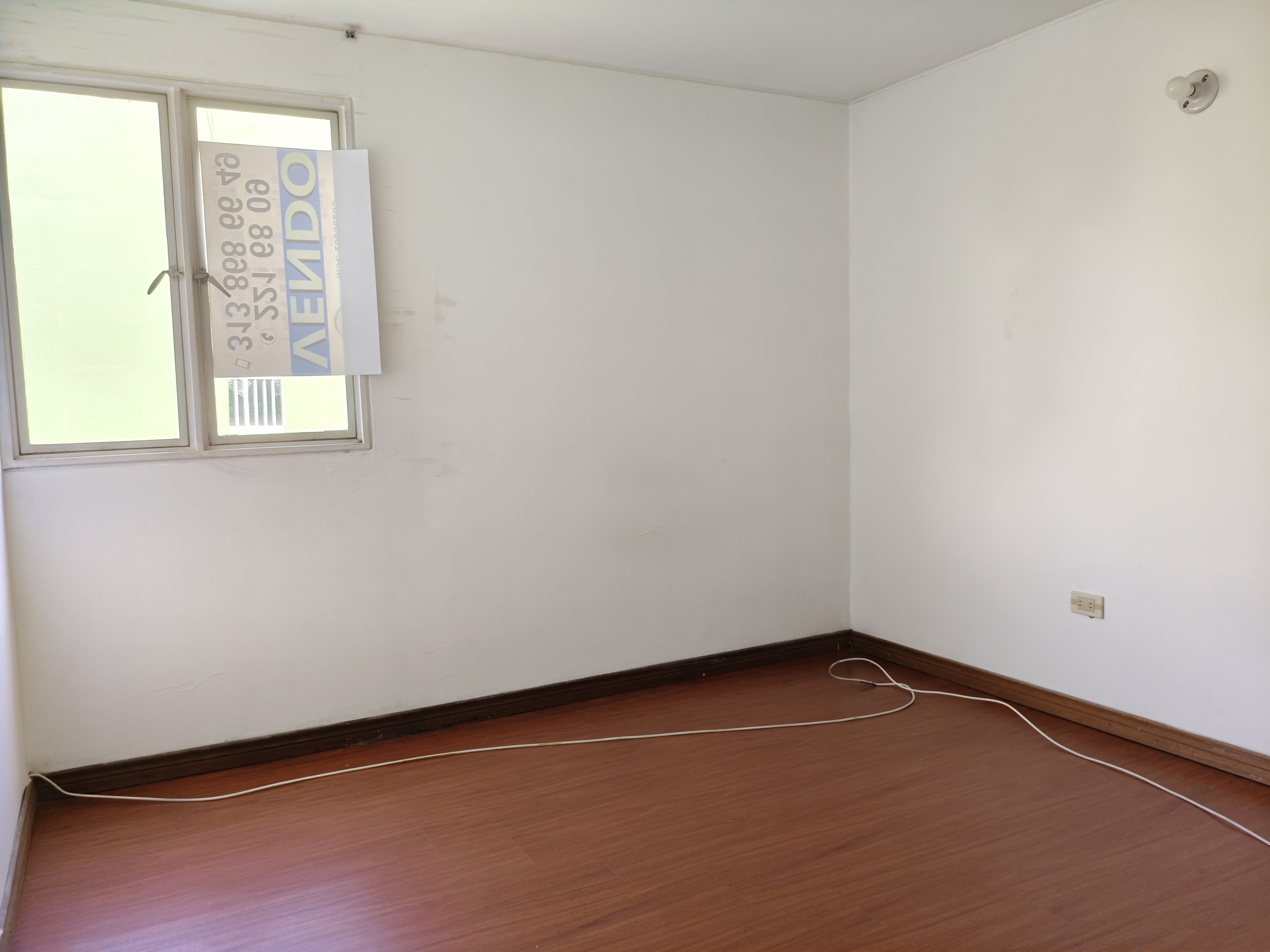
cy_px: 476
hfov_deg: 67.3
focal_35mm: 26
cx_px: 635
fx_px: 954
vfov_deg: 53.1
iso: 400
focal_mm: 4.94
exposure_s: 1/120
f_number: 1.59
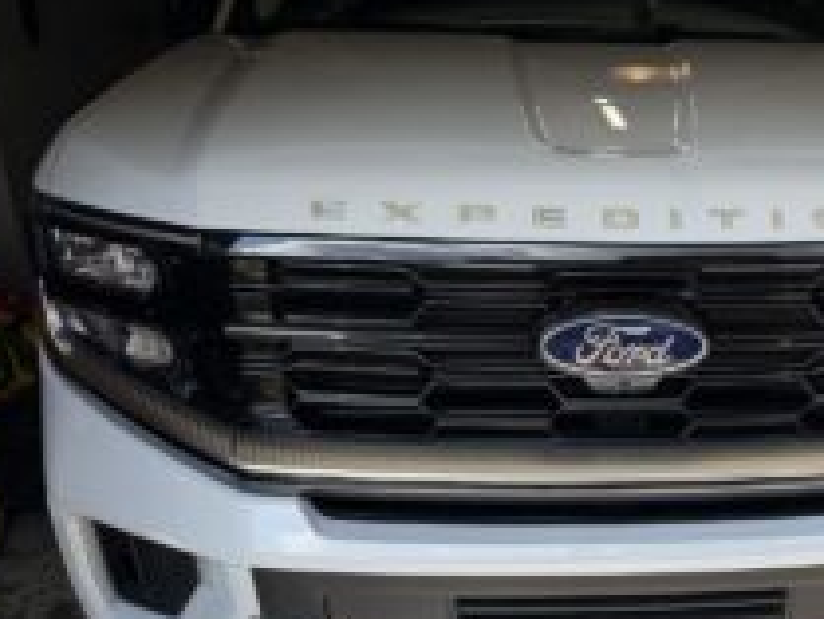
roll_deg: -1.1
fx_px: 1096
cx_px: 670
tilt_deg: -28.2
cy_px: 572
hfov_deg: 39.4
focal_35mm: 46
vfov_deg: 30.0
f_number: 1.78
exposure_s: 1/2000
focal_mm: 6.76
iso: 80
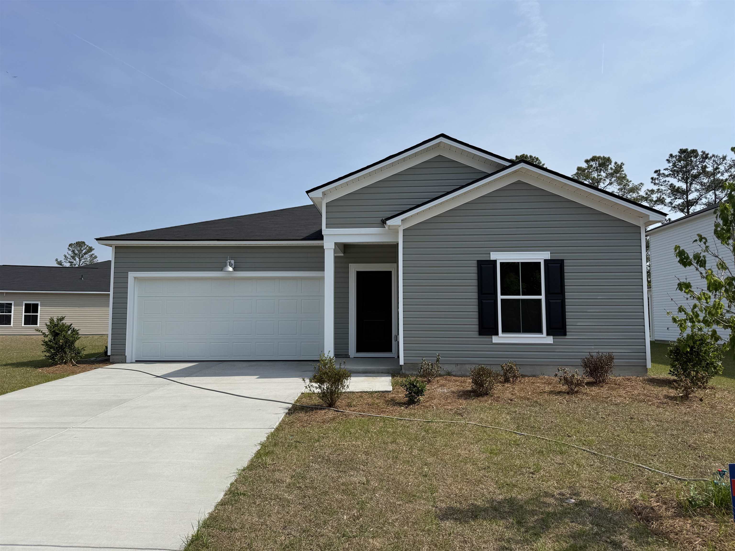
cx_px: 368
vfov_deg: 56.8
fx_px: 510
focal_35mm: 24
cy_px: 276
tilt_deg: +4.5
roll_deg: -0.3
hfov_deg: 71.6
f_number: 1.78
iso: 80
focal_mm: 6.76
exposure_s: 1/7353
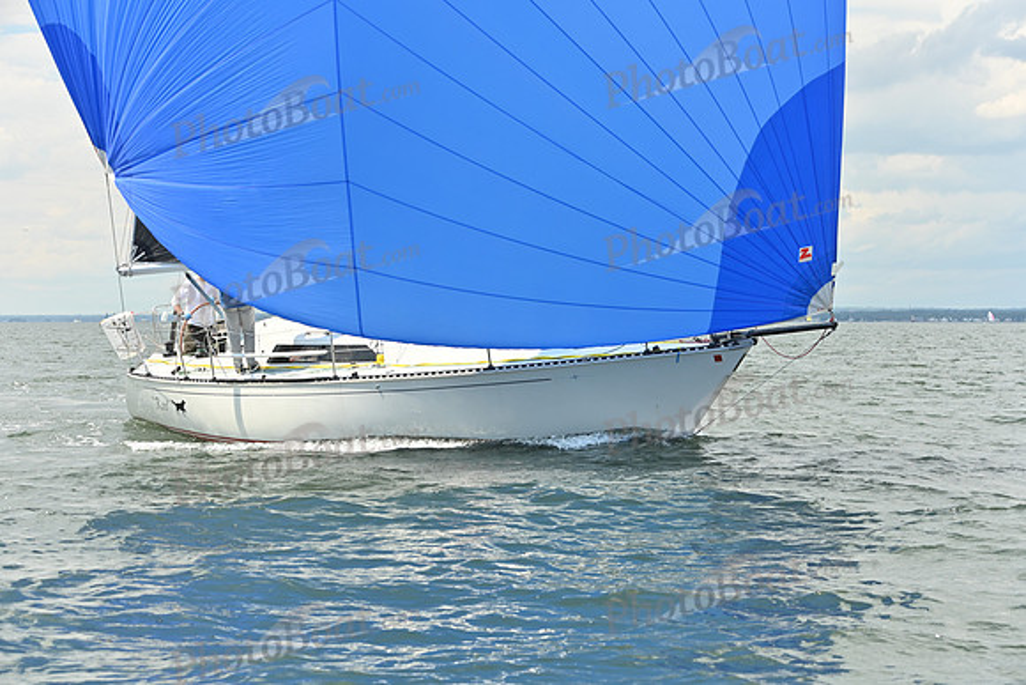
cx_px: 513
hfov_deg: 28.8
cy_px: 342
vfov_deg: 19.5
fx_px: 1995
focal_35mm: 70
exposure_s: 1/1250
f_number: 6.3
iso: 320
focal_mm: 70
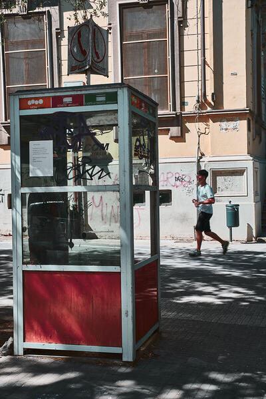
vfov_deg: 39.6
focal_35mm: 50
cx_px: 133
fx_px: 554
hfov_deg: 27.0
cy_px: 200
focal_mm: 33
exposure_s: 1/180
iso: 200
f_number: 8
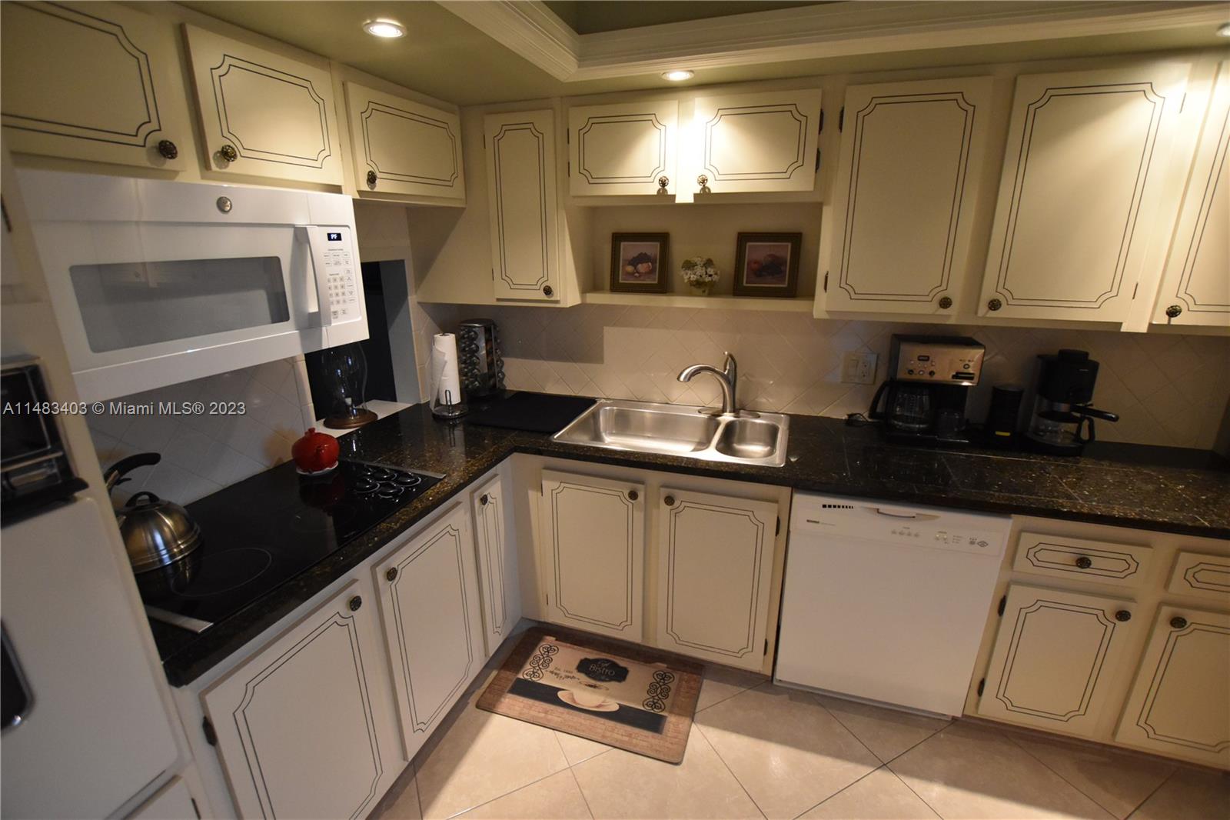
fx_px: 512
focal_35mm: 15
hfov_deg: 100.4
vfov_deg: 77.3
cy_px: 410
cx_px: 615
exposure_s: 1/60
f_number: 3.5
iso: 2500
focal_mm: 10
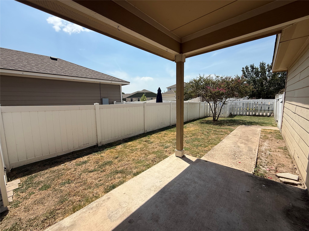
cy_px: 116
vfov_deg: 85.7
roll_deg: +1.2
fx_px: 125
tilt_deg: -6.6
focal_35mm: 14
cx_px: 154
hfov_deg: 102.1
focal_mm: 2.22
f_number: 2.2
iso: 50
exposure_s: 1/3125
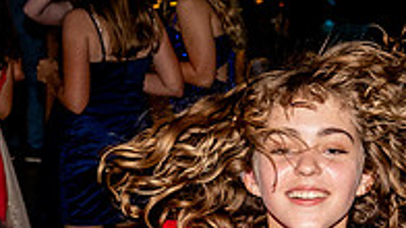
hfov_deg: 15.5
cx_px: 422
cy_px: 45
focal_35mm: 136
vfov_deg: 8.9
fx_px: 1463
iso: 1250
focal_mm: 26
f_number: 4
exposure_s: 1/100
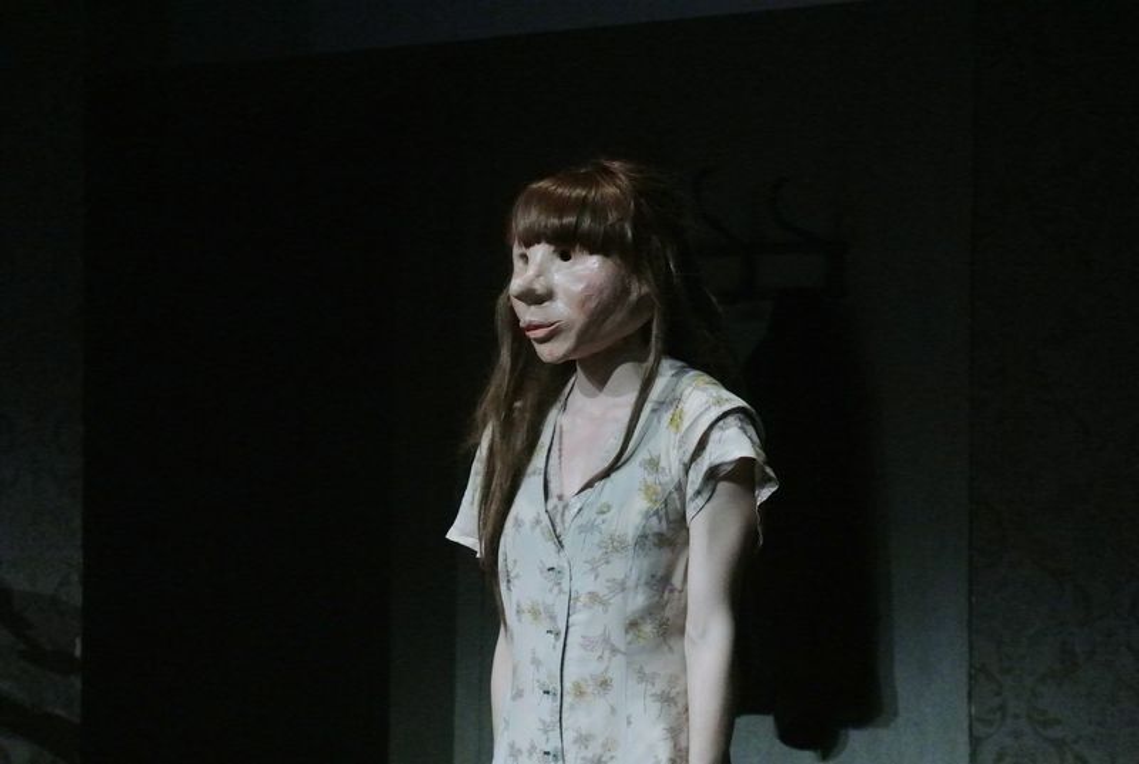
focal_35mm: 160
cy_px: 382
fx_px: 5073
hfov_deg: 12.8
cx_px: 570
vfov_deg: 8.6
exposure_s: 1/200
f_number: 4.5
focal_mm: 59.4
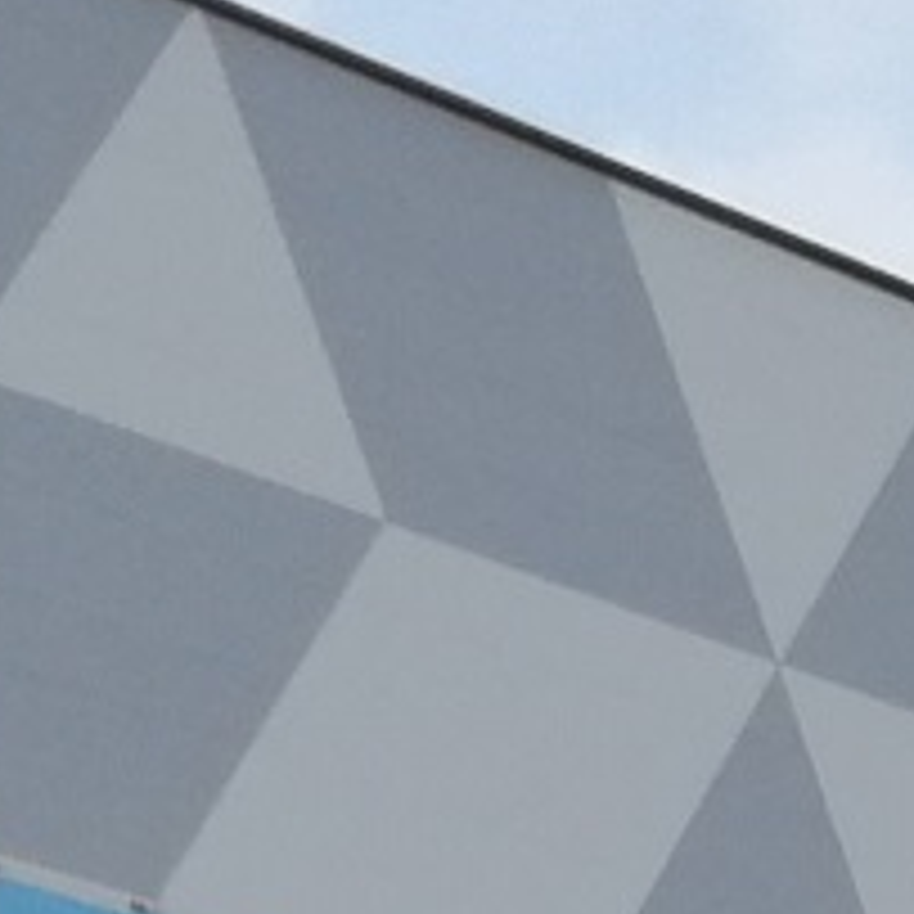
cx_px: 3138
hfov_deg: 6.5
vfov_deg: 6.6
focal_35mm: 235
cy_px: 2967
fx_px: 7020
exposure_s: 1/1280
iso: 50
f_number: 2.2
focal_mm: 3.95
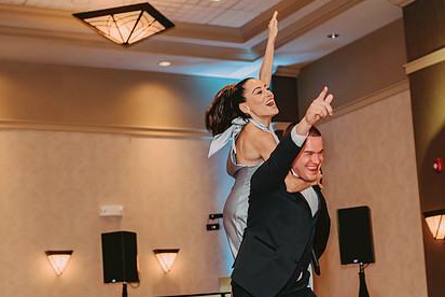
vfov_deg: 18.9
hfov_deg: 28.0
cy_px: 186
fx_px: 891
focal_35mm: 72
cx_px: 263
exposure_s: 1/125
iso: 800
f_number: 2.5
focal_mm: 50
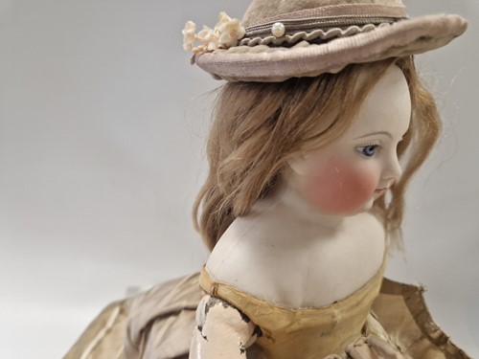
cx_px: 240
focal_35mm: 23
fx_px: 318
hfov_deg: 73.9
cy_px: 180
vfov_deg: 58.9
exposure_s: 1/180
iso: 200
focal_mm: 5.4
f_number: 1.8
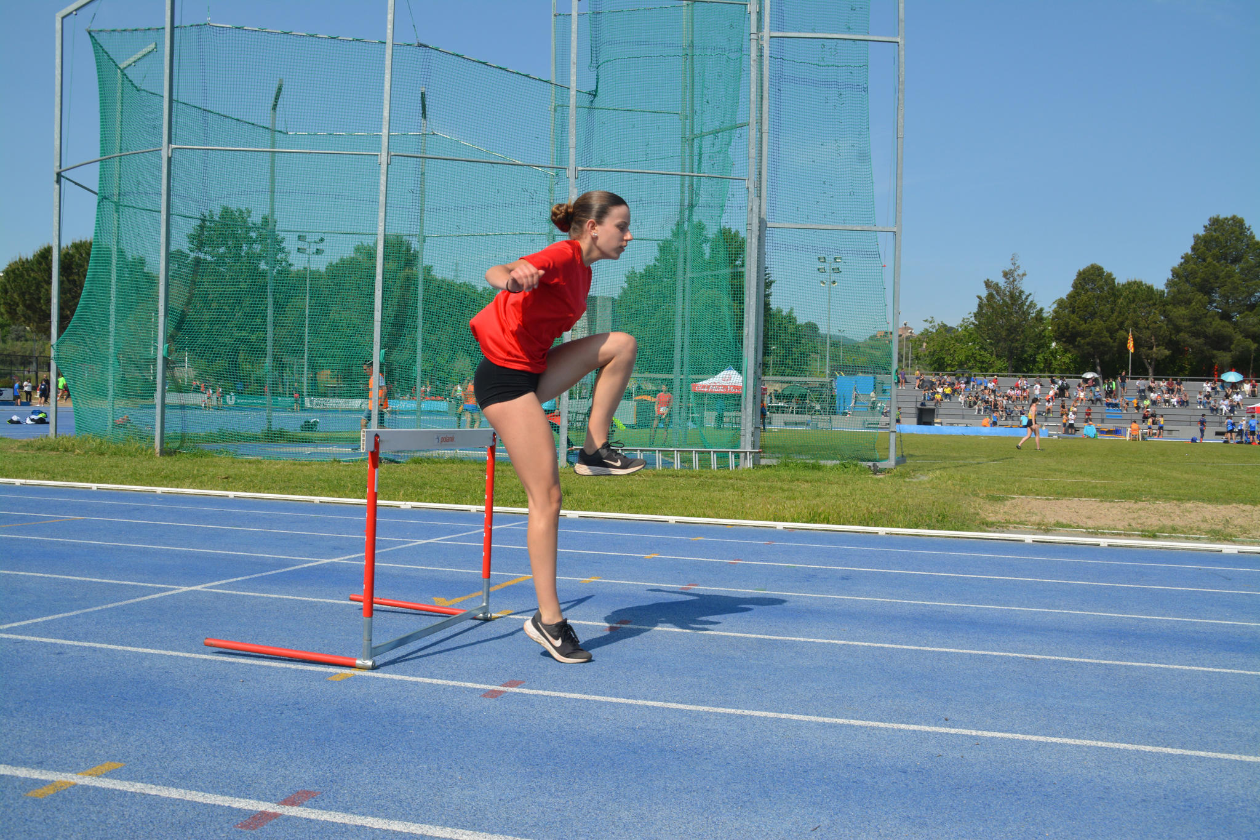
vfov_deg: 35.5
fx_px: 1312
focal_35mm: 38
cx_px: 630
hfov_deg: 51.3
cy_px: 420
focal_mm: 25
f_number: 6.3
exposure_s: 1/1600
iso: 400
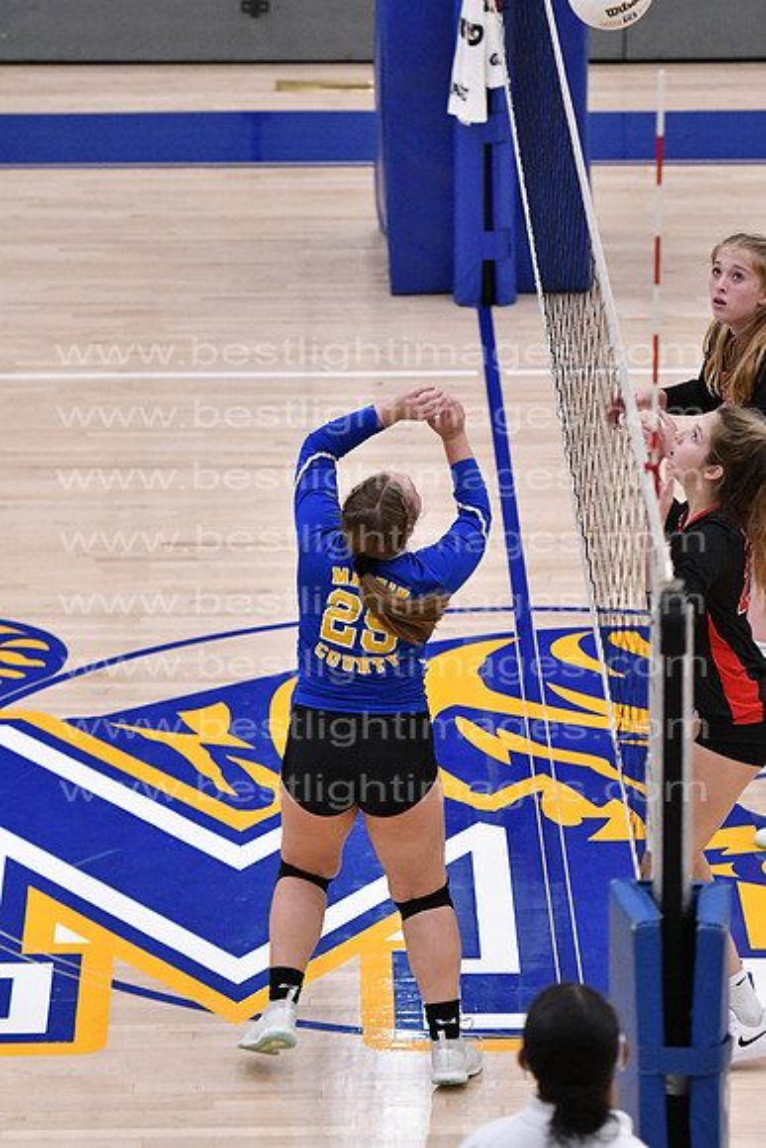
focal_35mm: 195
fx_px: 6220
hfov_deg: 7.0
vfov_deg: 10.5
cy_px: 574
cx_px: 383
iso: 6400
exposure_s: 1/1250
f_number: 3.2
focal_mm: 130
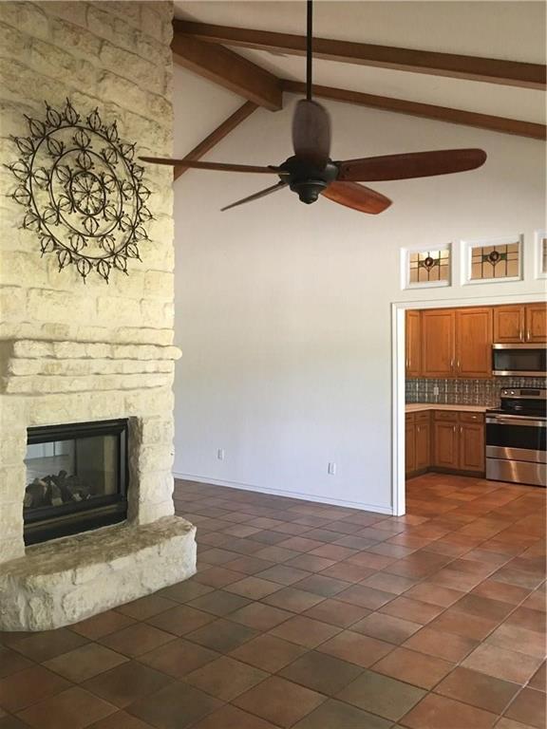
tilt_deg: -0.3
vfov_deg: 61.7
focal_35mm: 29
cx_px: 274
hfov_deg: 48.2
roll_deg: -0.1
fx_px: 611
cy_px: 364
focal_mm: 4.15
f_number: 2.2
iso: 80
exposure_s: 1/15
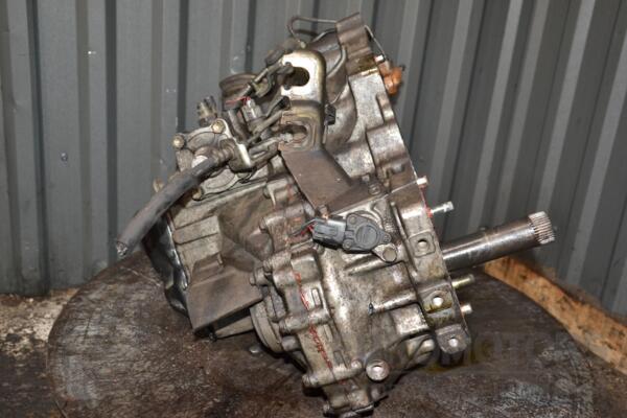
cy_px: 209
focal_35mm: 36
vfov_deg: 36.9
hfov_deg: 53.1
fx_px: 627
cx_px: 314
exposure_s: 1/60
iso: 800
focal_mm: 24
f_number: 5
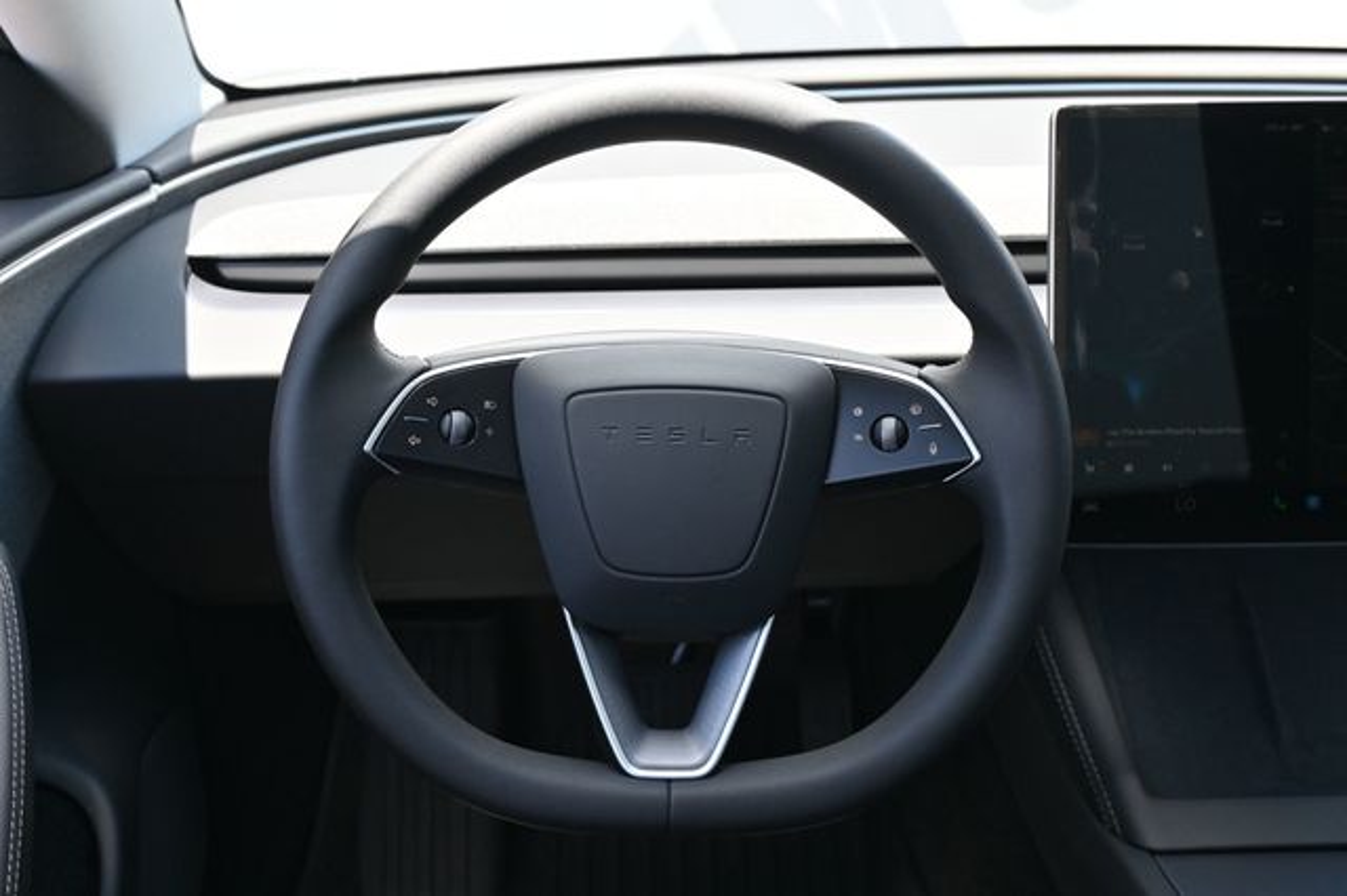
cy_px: 448
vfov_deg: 30.8
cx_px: 674
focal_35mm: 44
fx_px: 1627
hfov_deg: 45.0
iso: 400
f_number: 4.8
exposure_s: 1/160
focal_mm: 29
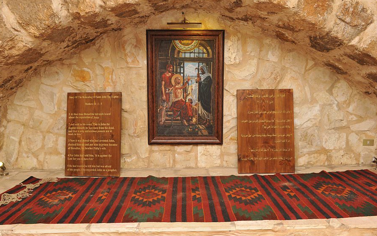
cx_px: 187
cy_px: 111
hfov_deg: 58.1
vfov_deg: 38.3
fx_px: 339
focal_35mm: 33
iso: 2800
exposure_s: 1/100
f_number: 7.1
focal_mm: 32
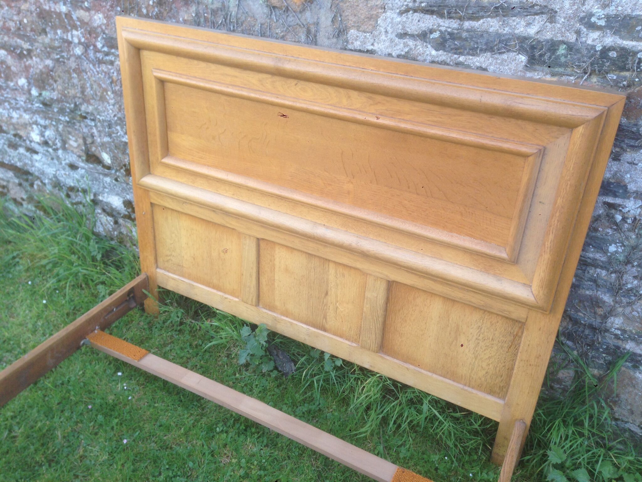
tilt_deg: -33.3
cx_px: 321
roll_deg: -0.7
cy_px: 241
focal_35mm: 33
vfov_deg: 42.9
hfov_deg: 55.4
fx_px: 612
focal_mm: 4.12
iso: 50
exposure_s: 1/151
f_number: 2.4
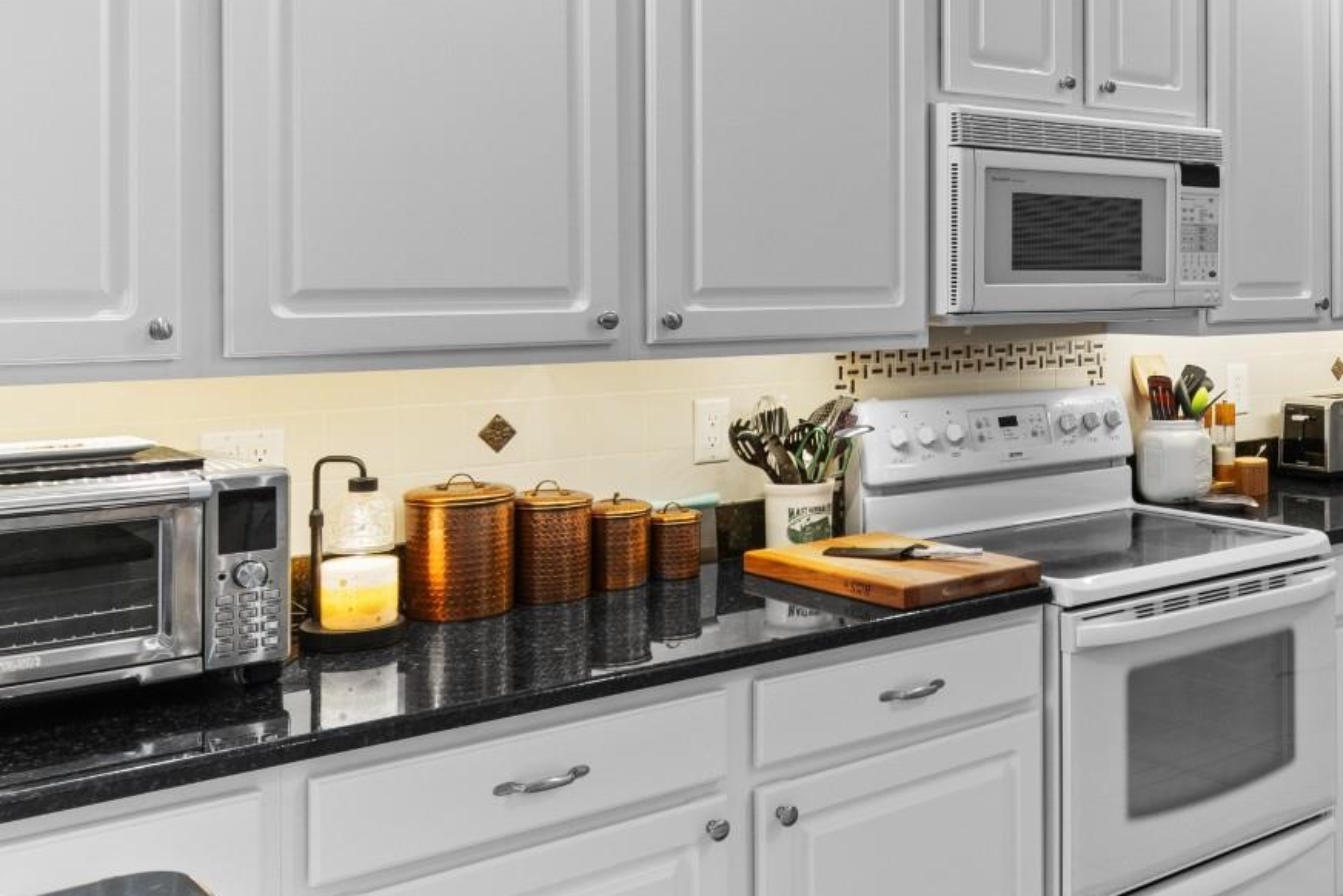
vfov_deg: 33.8
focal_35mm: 39
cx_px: 1075
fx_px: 1455
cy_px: 271
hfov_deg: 46.9
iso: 100
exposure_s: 1/8
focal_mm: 14
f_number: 5
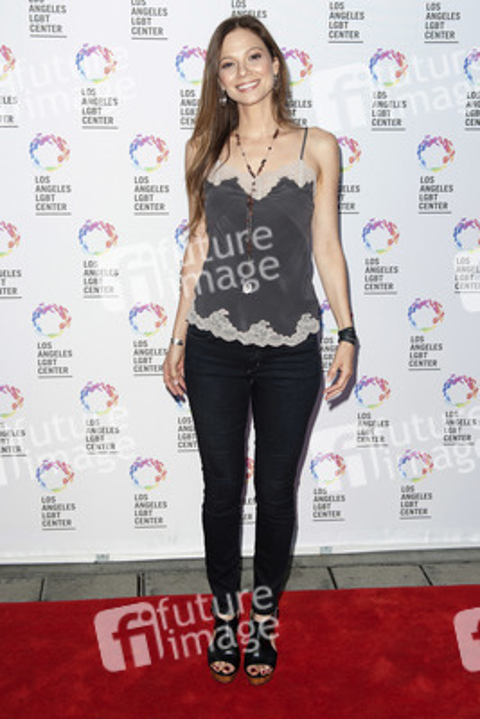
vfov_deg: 50.7
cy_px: 360
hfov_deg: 35.1
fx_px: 759
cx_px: 240
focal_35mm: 38
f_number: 4
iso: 400
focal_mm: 38
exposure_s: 1/320
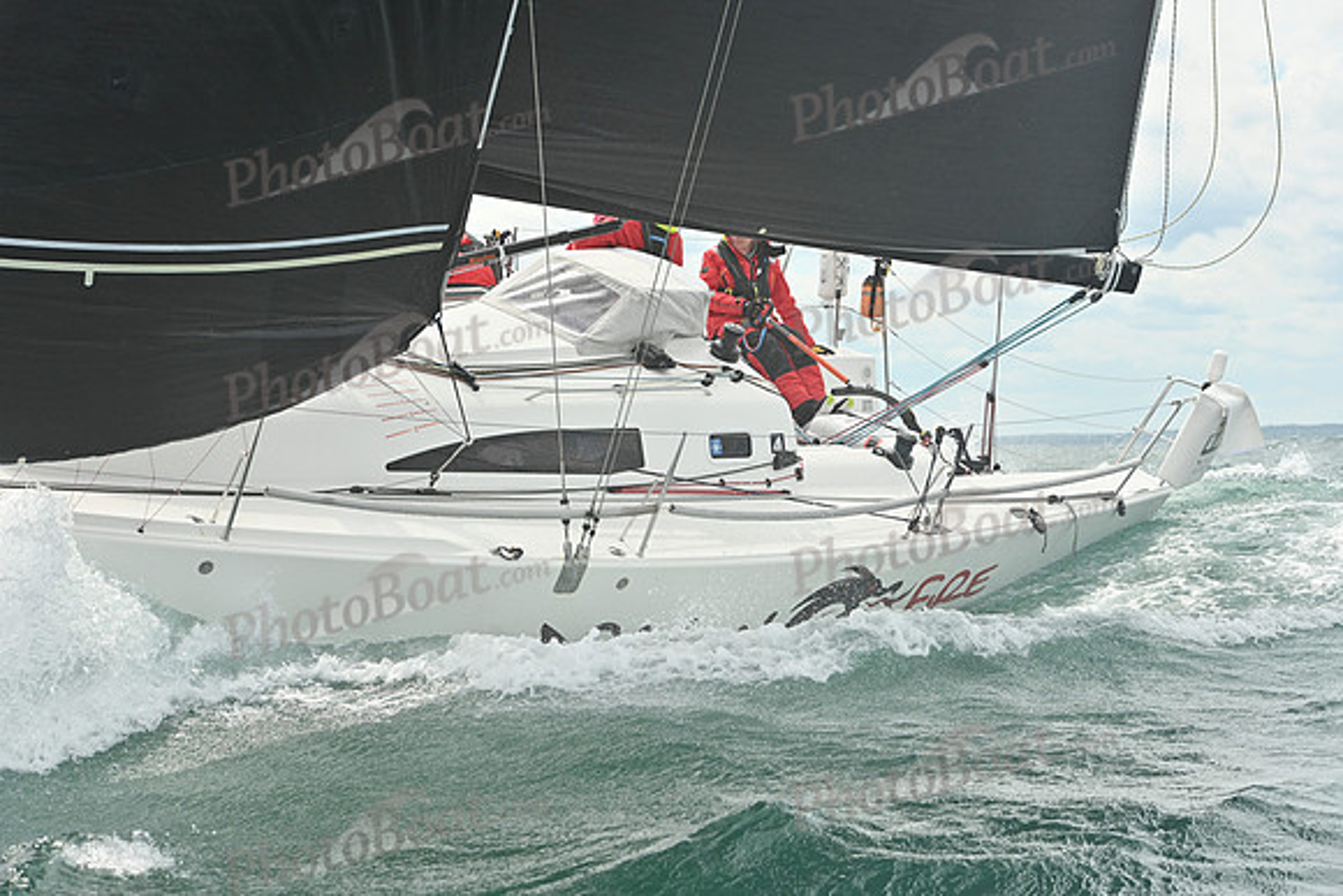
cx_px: 672
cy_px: 448
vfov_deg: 16.7
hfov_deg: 24.8
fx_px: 3060
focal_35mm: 82
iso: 320
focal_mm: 82
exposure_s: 1/1250
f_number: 7.1
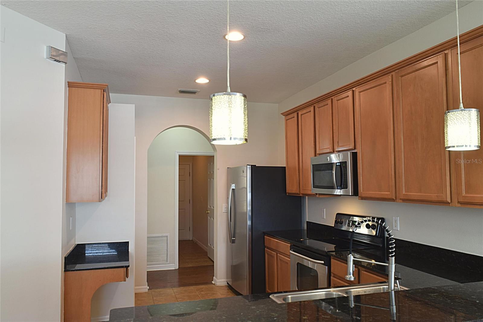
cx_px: 242
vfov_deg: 47.9
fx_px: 362
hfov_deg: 67.4
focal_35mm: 27
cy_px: 161
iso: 200
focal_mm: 18
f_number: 11
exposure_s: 1/2.5
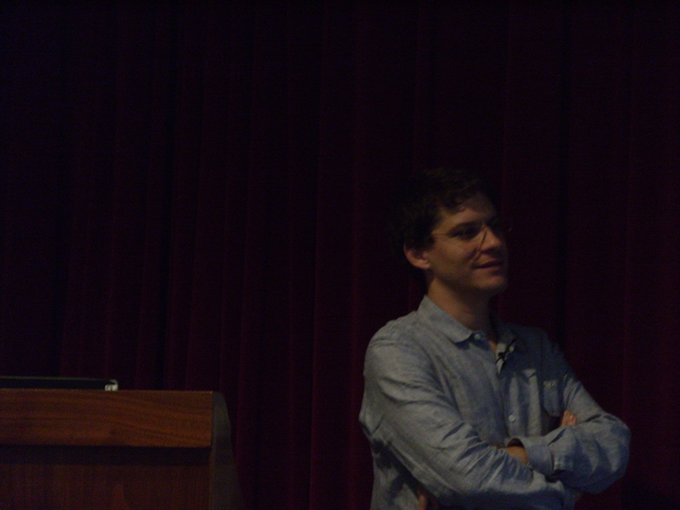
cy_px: 255
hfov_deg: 18.7
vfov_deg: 14.1
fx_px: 2063
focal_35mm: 105
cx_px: 340
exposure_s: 1/20
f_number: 3.6
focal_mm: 23.3
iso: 400
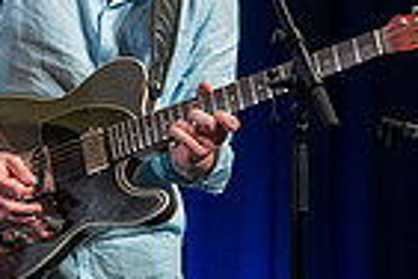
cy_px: 195
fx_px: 3971
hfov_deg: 6.0
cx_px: -214
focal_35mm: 342
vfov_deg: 4.0
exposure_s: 1/200
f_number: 7.1
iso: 10000
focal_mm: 77
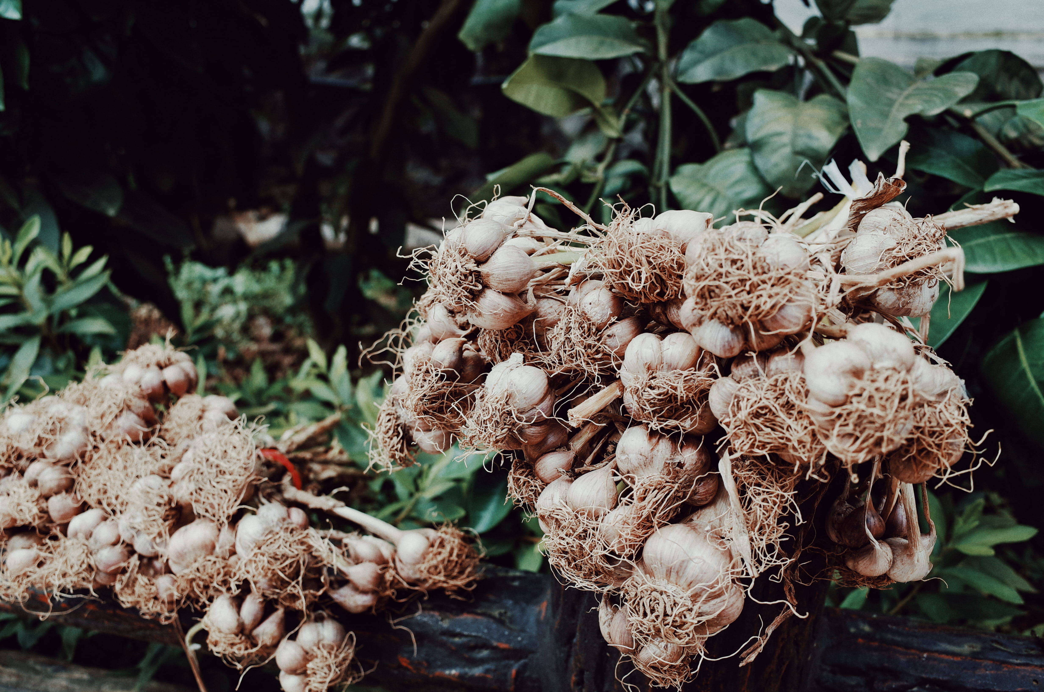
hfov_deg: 65.6
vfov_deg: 46.2
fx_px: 810
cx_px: 522
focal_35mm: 28
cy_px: 346
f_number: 4
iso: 100
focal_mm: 18.3
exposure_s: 1/320
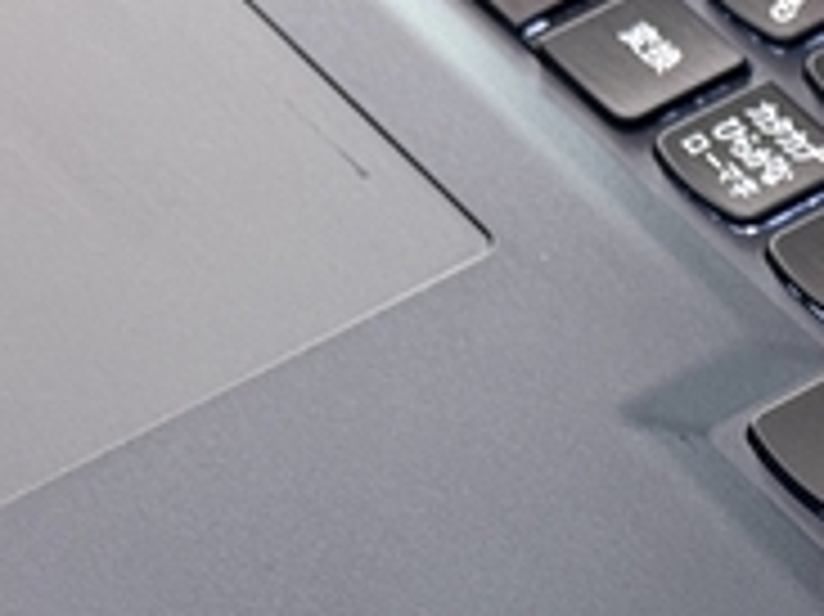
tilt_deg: -47.6
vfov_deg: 7.0
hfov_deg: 9.3
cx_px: 923
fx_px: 4996
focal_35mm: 210
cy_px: 724
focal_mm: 6.76
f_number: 1.78
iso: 100
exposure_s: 1/121
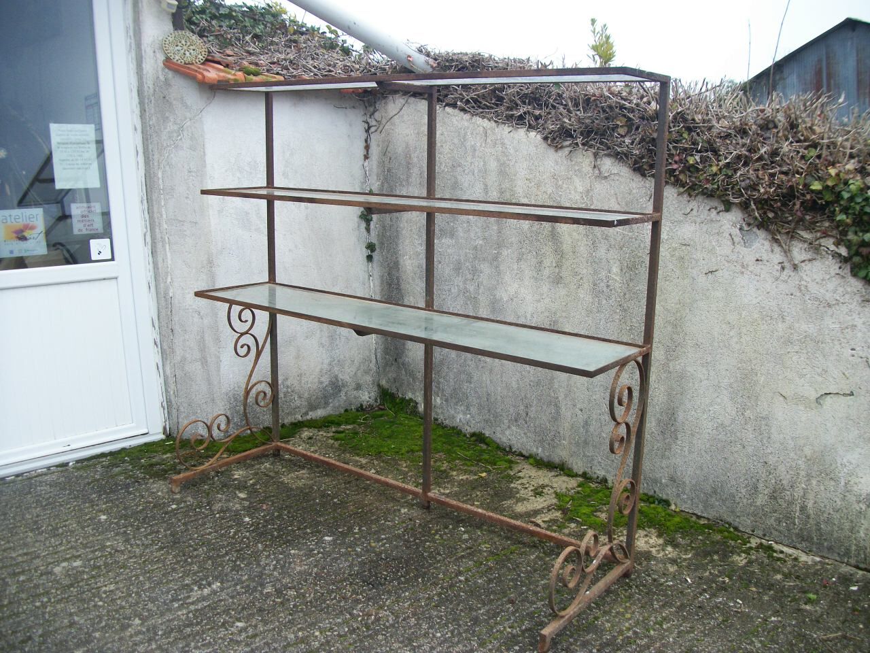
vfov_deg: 44.2
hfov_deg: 56.8
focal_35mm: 32
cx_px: 435
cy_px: 326
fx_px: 804
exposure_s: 1/125
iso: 80
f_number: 2.9
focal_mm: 5.7
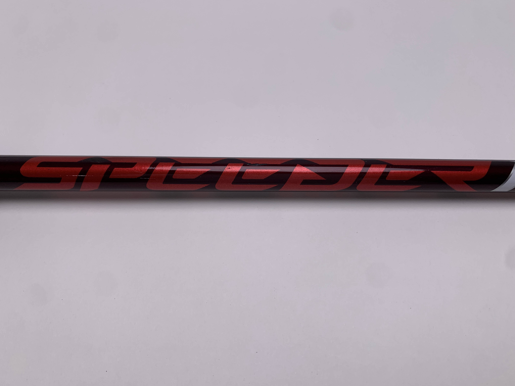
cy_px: 193
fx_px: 387
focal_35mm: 26
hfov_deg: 67.3
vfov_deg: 53.1
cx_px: 258
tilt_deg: -60.1
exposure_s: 1/405
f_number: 1.8
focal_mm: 4.25
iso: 25
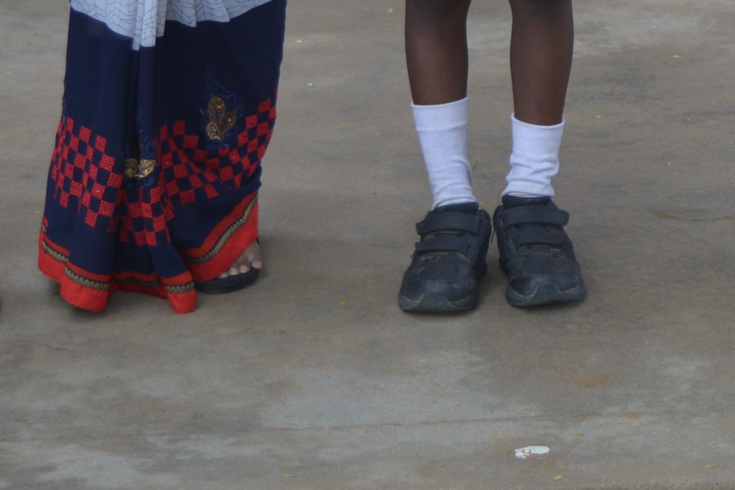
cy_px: -306
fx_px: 2979
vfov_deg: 9.1
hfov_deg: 13.9
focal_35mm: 146
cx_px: 671
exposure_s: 1/200
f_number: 4
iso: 200
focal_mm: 25
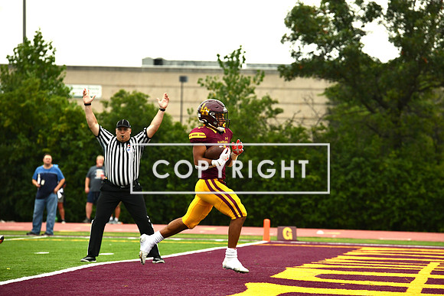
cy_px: 148
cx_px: 222
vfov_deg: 6.9
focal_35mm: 200
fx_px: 2467
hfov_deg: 10.3
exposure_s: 1/1000
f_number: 4.5
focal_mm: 200
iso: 800
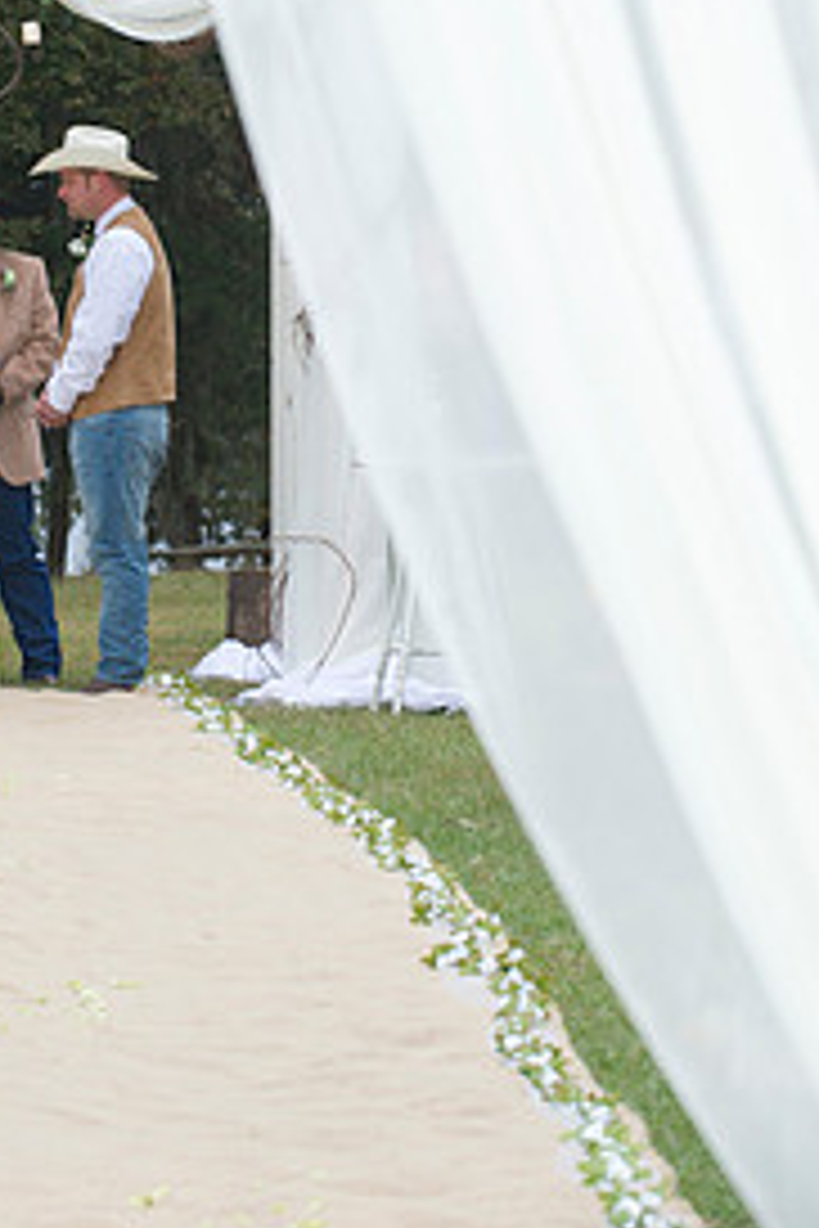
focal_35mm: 191
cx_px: 178
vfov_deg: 10.7
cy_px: 265
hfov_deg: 7.2
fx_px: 6517
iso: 800
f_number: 5.6
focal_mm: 116
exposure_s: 1/100
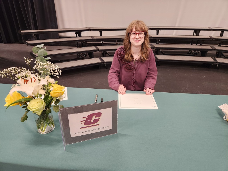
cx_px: 114
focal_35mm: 23
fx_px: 151
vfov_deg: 58.9
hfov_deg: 73.9
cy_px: 86
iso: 640
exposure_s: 1/120
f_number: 1.8
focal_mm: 5.4
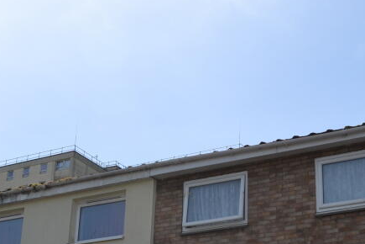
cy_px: 176
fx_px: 823
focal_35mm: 81
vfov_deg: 16.7
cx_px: 128
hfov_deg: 24.9
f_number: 8
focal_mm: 23
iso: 100
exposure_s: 1/250
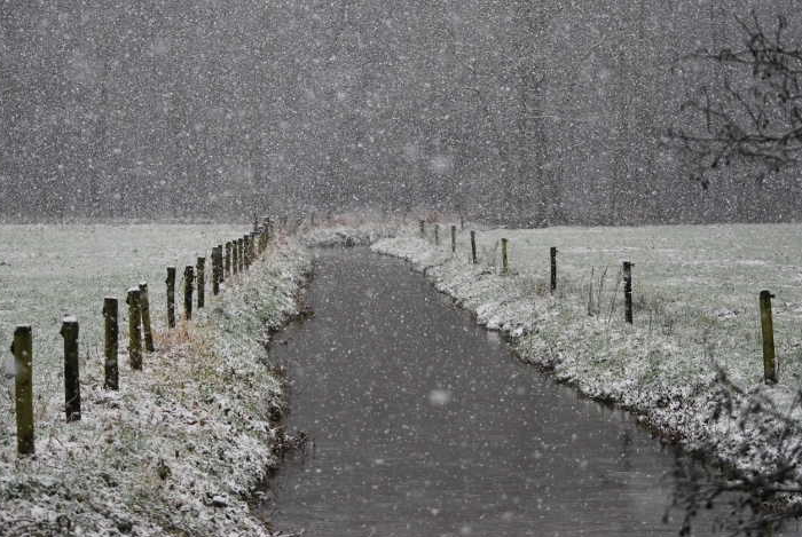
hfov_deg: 17.0
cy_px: 243
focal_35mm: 120
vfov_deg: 11.5
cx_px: 370
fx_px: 2677
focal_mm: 70
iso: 400
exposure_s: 1/320
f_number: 4
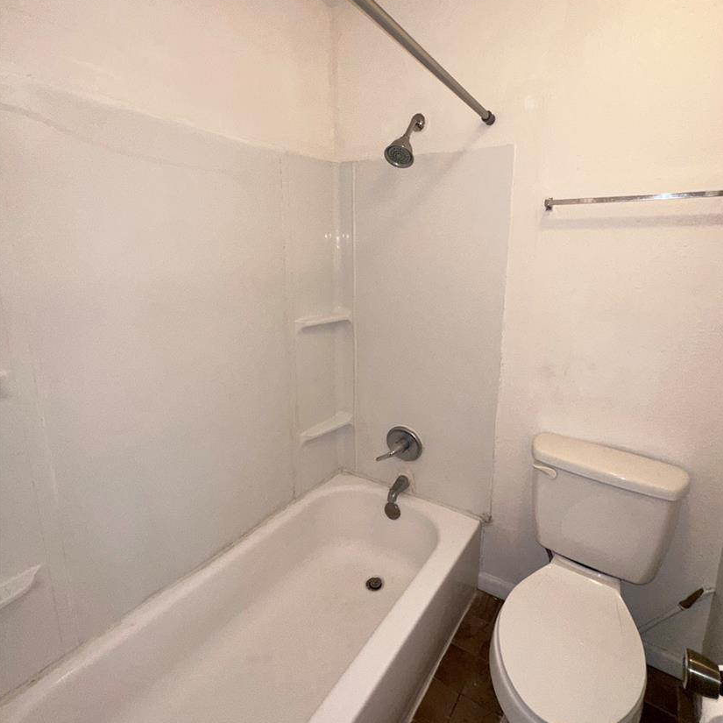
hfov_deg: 80.6
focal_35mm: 18
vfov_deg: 80.5
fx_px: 425
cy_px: 330
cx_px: 389
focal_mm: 2.22
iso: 80
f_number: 2.2
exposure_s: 1/60
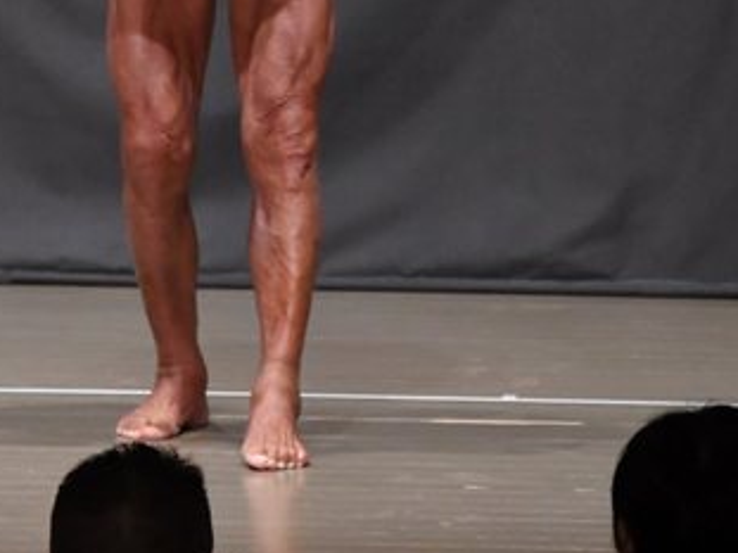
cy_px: -36
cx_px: 182
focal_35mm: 611
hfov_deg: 3.2
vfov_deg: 2.4
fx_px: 13021
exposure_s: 1/400
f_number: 5.6
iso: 6400
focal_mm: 170
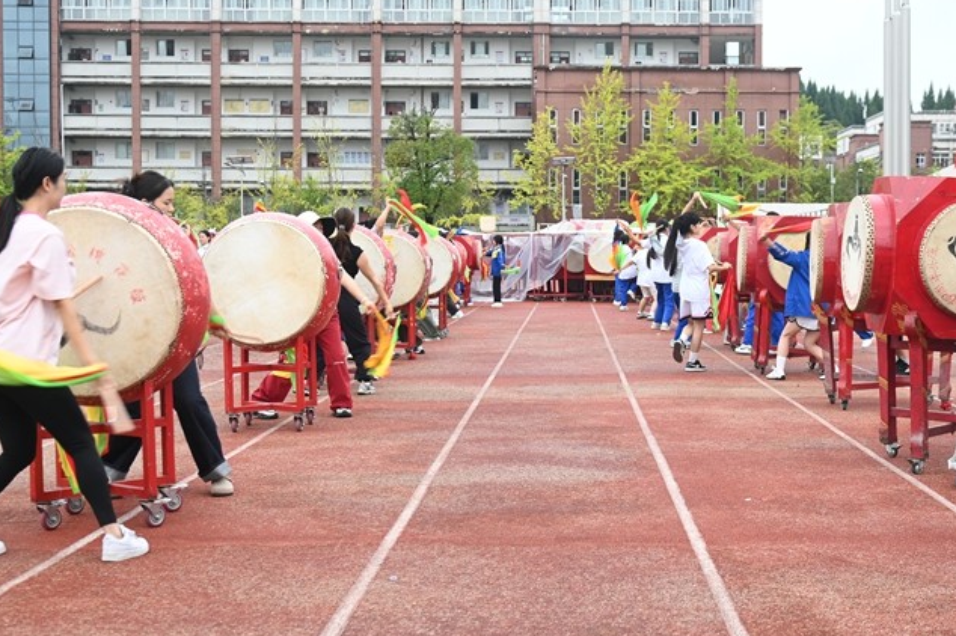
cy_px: 283
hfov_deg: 34.3
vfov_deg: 23.3
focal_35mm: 58
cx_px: 594
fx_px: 1539
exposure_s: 1/125
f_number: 5.6
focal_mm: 46
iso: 200
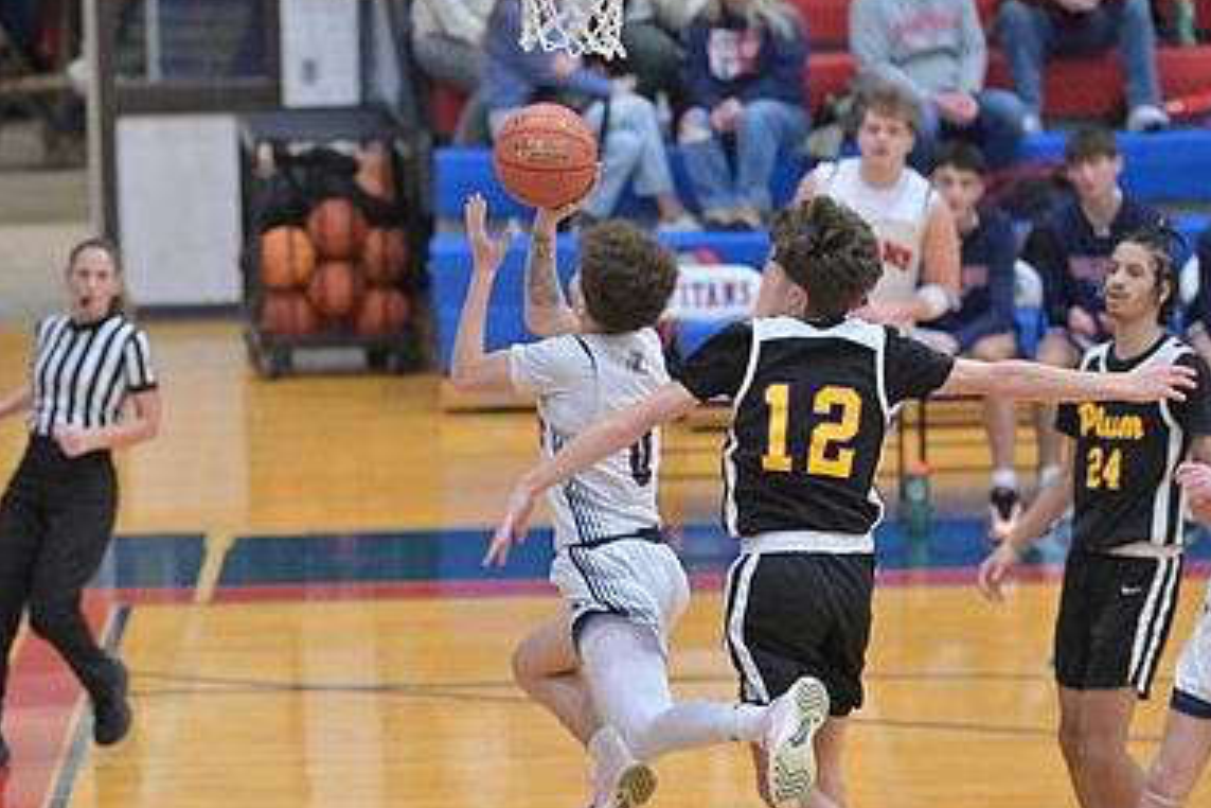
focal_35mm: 251
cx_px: 512
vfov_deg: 5.5
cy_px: 541
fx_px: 8443
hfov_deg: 8.2
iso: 5000
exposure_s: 1/800
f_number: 4
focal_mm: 165
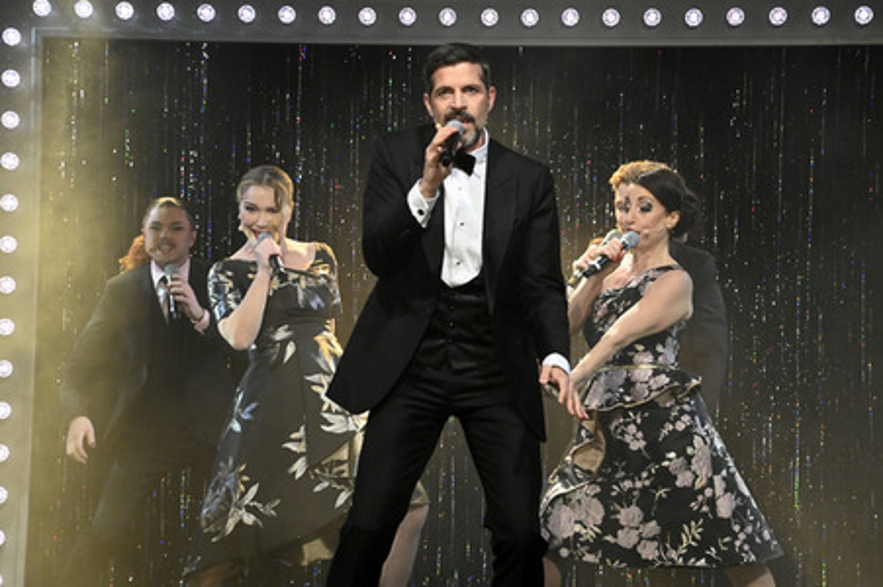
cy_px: 294
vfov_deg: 10.1
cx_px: 442
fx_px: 3309
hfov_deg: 15.2
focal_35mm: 135
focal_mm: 135
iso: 8000
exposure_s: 1/320
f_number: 6.3
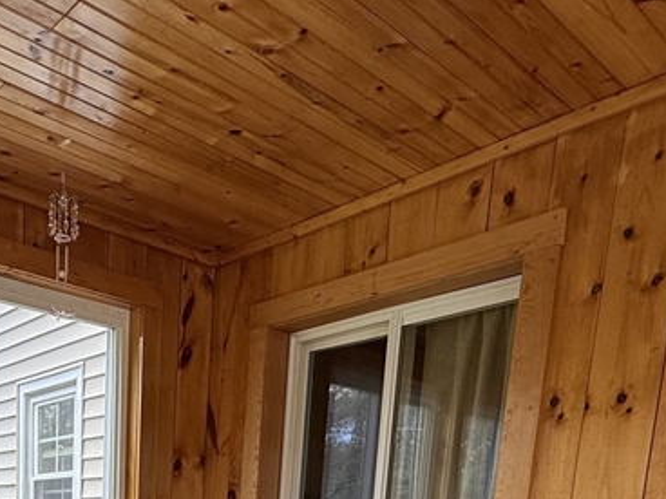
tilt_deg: -10.6
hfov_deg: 46.1
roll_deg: -2.3
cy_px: 680
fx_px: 750
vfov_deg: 28.6
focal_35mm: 39
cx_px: 163
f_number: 2.2
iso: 80
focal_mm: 2.22
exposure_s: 1/99
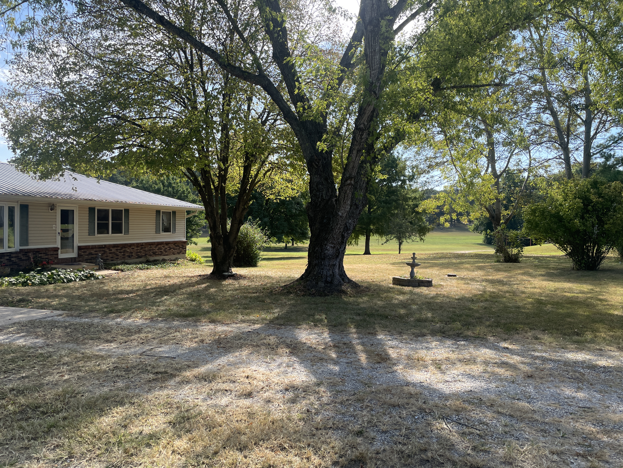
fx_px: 468
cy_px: 234
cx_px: 312
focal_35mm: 26
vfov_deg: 53.1
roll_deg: -1.1
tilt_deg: -0.1
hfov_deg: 67.3
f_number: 1.6
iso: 32
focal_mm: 4.2
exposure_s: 1/1125
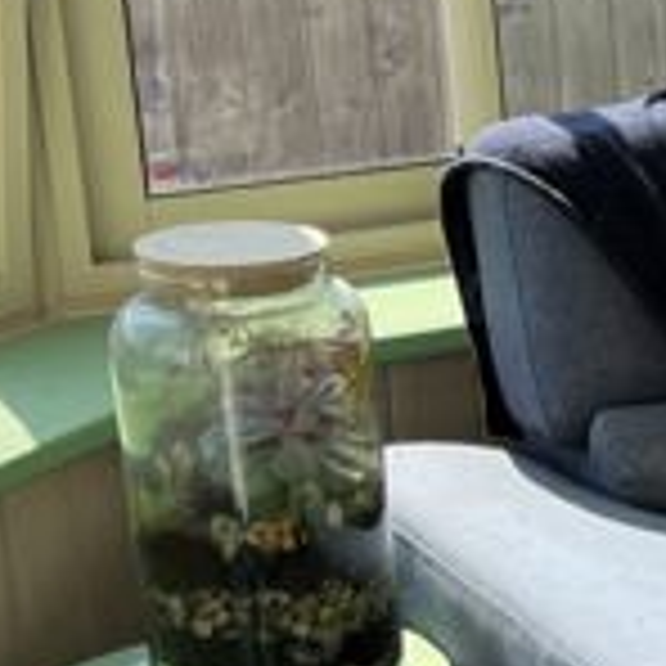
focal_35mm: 124
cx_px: 1472
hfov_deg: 12.0
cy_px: 202
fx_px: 2699
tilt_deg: -11.3
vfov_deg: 14.0
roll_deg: +1.2
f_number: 1.6
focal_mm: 5.1
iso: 50
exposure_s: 1/1151
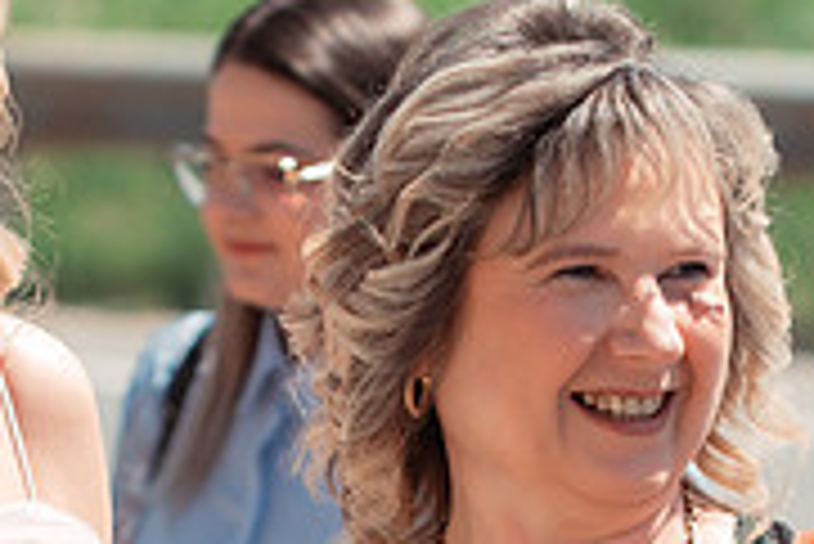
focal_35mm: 328
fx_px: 7422
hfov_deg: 6.3
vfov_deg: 4.2
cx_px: 74
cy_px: 545
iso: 200
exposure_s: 1/1250
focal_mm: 90
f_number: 3.5
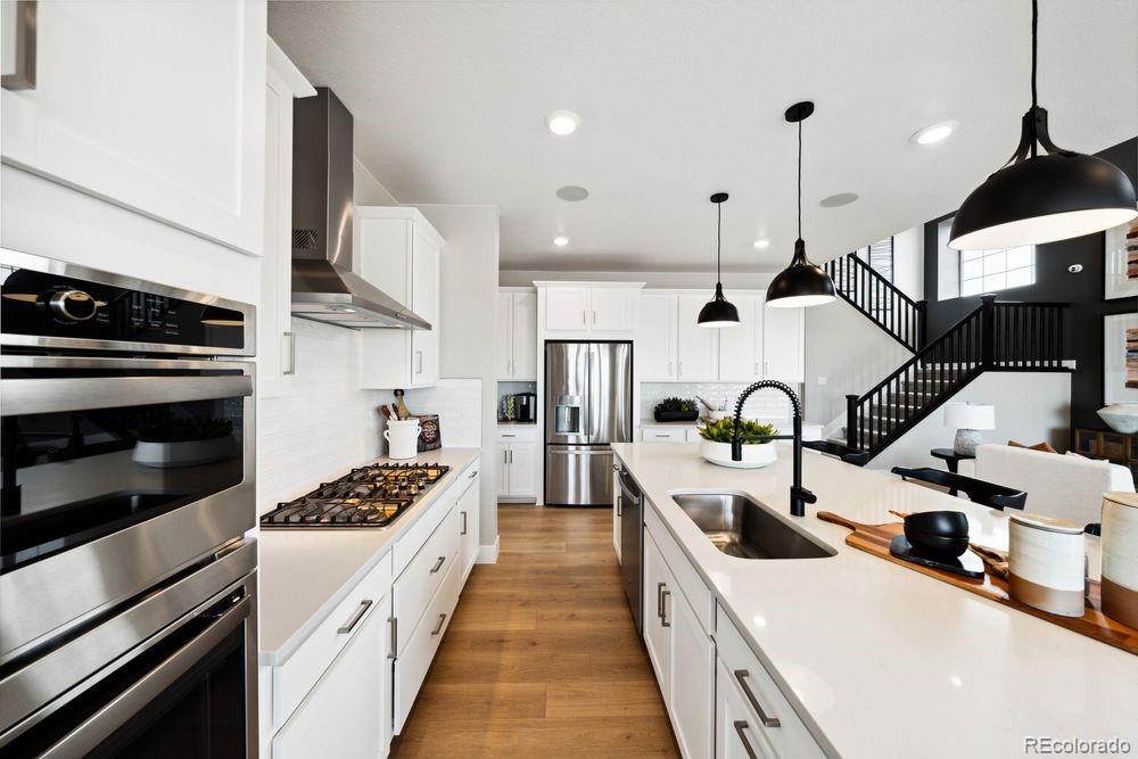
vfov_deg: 90.0
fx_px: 379
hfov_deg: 112.6
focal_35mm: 12
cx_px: 569
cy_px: 380
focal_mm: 12
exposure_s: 1/50
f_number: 10
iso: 500
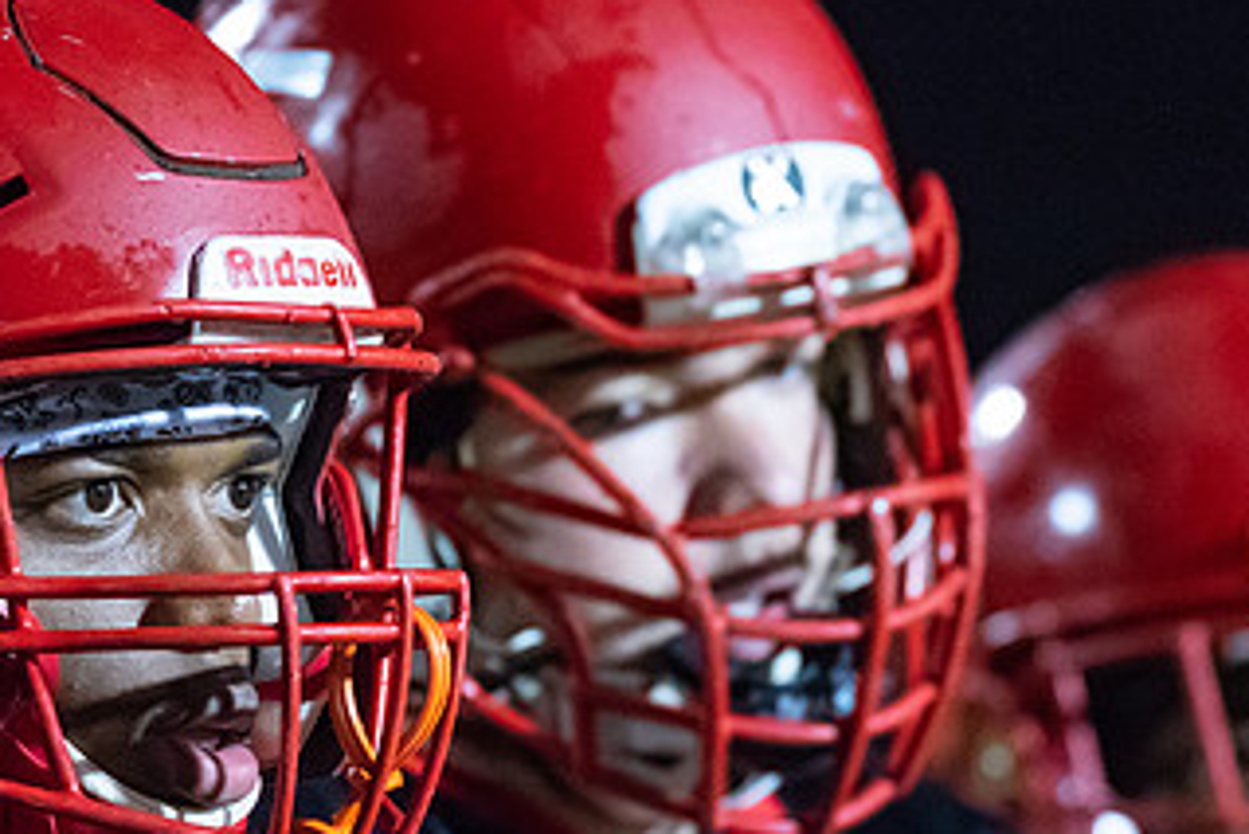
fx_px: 28392
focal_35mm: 818
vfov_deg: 1.7
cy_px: 609
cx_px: 564
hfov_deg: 2.5
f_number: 3.2
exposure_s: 1/1000
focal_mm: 300
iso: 8000
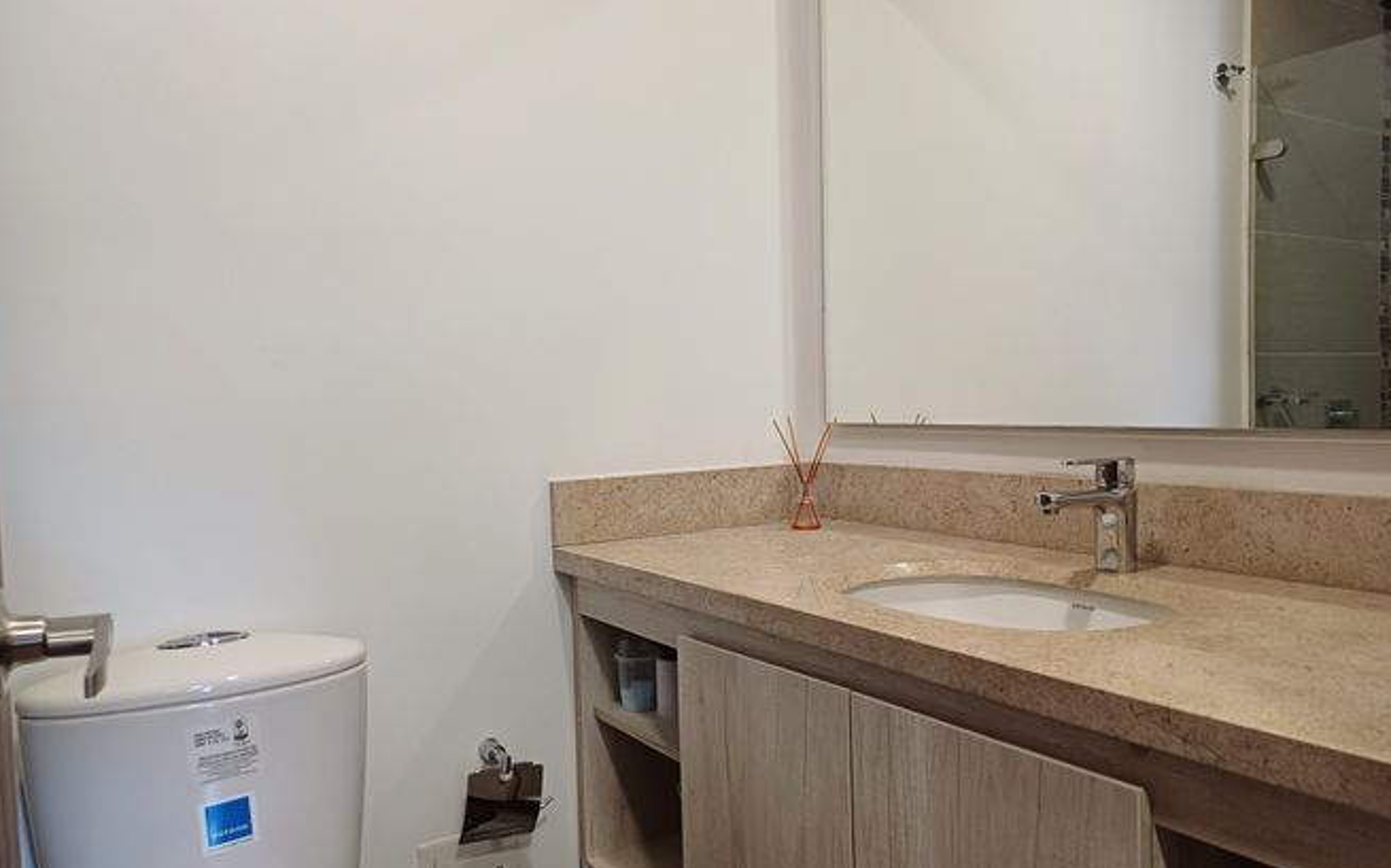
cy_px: 461
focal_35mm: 27
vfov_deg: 46.0
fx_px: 1023
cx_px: 691
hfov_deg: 68.4
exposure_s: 1/50
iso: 250
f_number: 1.8
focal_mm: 4.65
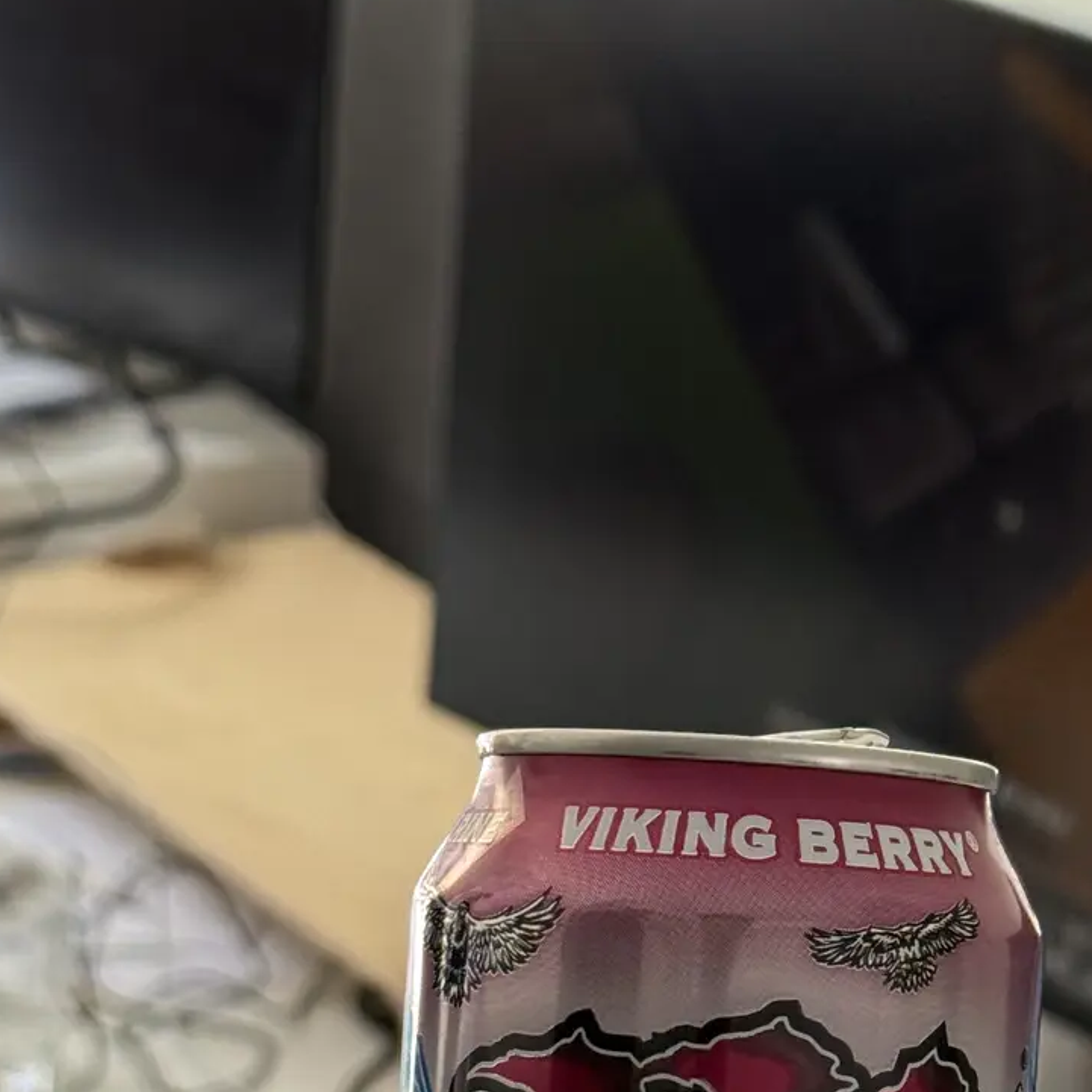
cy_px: 1268
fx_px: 4033
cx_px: 694
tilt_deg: -29.3
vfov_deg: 15.0
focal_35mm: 113
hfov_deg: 15.4
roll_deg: -8.0
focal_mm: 6.76
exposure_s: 1/199
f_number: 1.78
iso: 160
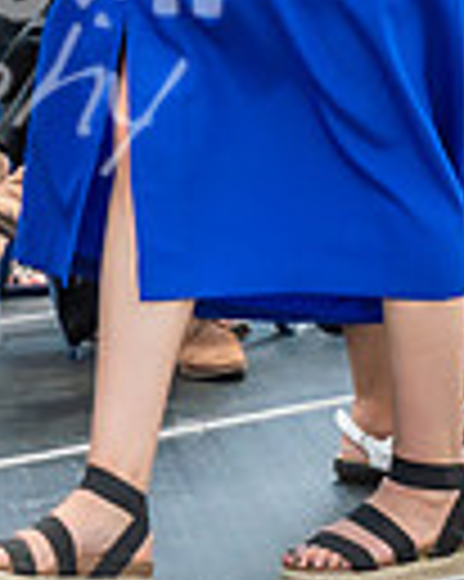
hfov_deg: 9.7
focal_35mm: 158
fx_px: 2715
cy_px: -220
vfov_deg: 11.8
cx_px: 78
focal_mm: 17
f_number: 7.1
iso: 200
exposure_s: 1/320
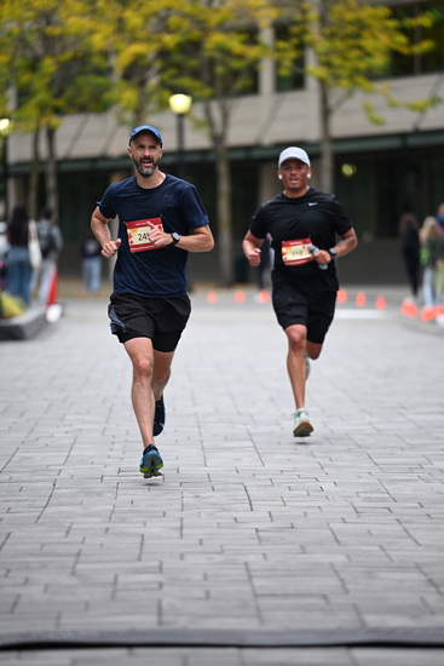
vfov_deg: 11.1
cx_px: 222
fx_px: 3420
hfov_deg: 7.4
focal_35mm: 185
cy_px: 333
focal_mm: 185
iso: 1250
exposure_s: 1/2500
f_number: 2.8
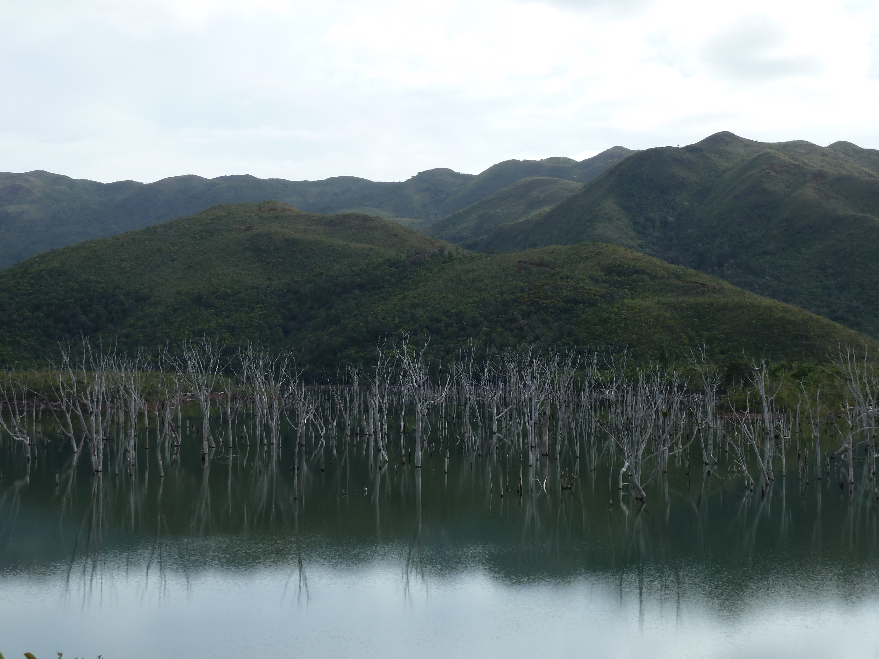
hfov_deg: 30.7
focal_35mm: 63
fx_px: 1600
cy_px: 330
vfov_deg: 23.3
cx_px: 440
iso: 80
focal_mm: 10.3
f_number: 4
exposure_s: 1/400
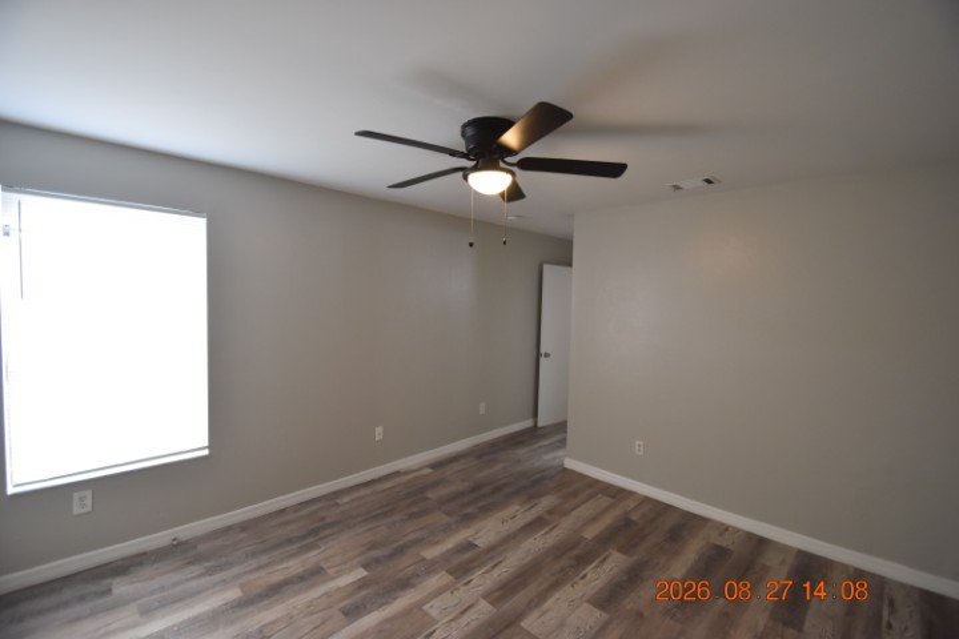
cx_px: 480
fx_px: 400
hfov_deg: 100.4
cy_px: 320
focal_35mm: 15
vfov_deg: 77.3
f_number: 4
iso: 800
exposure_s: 1/60
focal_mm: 10
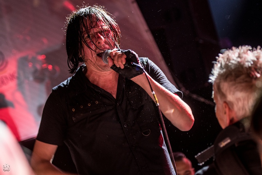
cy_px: 88
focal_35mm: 105
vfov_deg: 13.0
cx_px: 131
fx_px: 764
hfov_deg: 19.5
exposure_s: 1/100
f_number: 2.8
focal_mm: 70
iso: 500
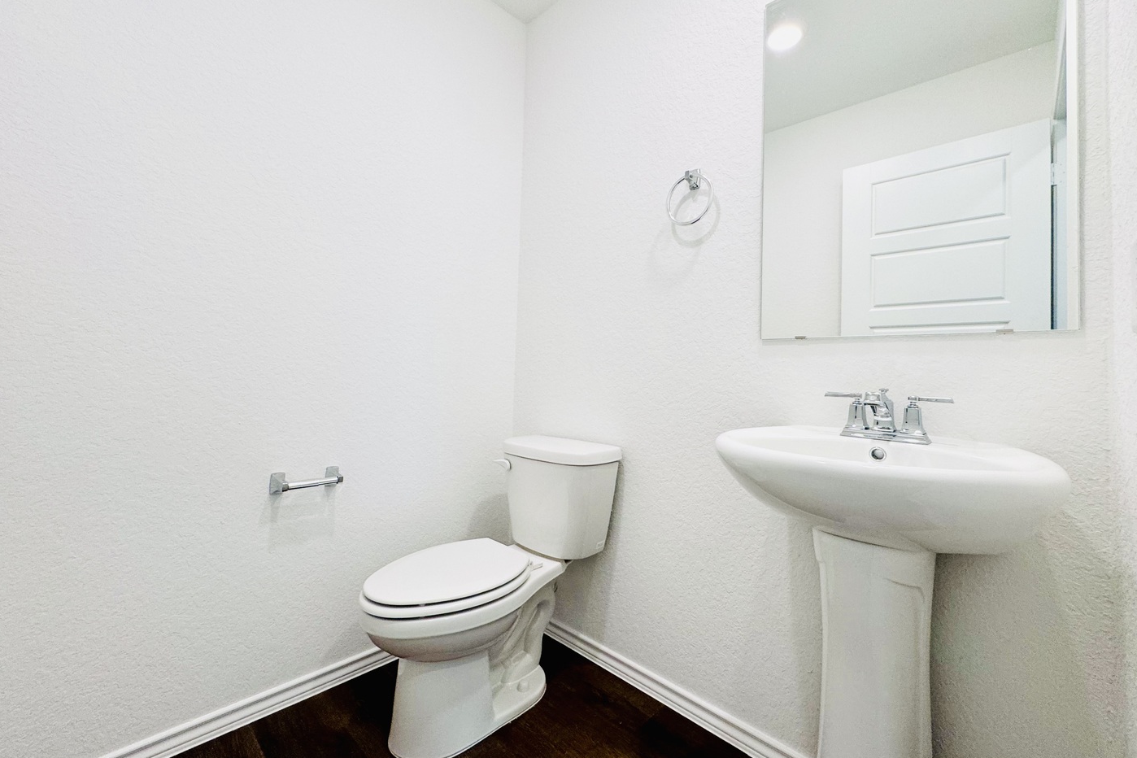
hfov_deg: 100.4
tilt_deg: +0.7
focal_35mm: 15
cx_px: 583
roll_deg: -2.3
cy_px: 359
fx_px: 474
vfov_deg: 77.3
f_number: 2.2
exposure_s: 1/120
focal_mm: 2.22
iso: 100
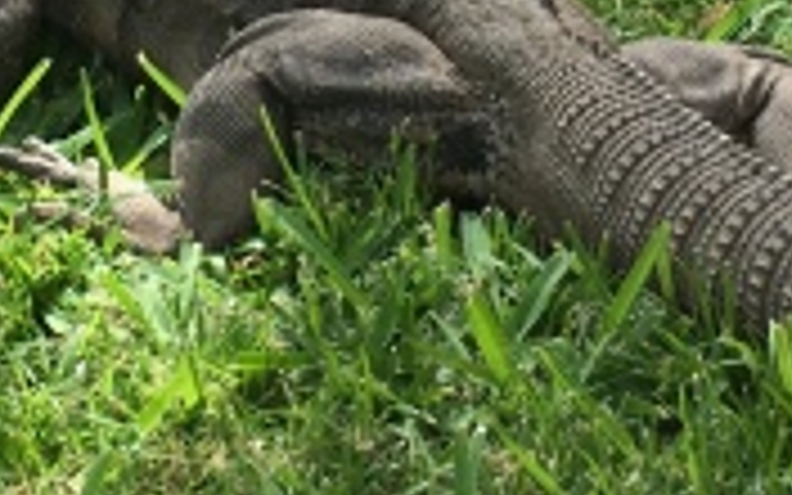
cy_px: -171
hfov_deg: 14.8
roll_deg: +1.1
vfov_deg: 9.2
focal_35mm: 140
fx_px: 3022
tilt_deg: -20.5
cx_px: 140
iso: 25
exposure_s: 1/732
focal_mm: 4.15
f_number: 2.2
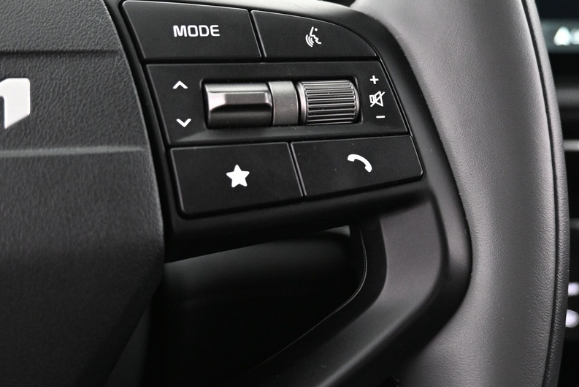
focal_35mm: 49
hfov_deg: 40.3
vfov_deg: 27.3
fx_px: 788
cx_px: 285
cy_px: 124
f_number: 3.5
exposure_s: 1/13
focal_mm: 16
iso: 1600
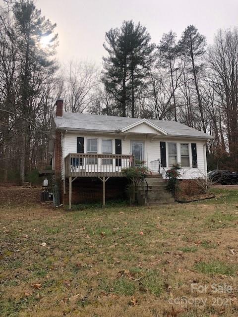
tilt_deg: +8.6
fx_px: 257
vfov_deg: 63.4
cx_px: 119
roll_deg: +0.6
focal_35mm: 28
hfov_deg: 49.7
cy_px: 158
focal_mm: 3.99
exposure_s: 1/1043
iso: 20
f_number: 1.8
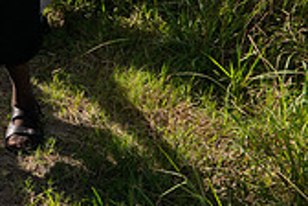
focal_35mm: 102
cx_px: -207
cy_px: -139
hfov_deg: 17.2
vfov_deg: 12.5
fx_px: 873
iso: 200
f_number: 11
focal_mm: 28
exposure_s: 1/200
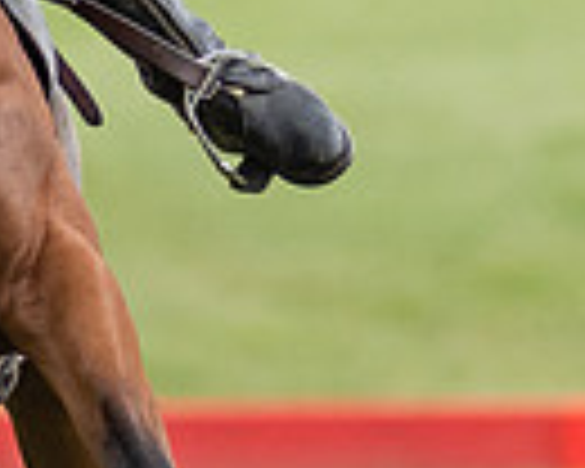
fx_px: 50643
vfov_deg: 0.5
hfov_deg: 0.7
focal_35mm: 2925
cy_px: 70
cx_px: -804
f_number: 2.8
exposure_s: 1/1600
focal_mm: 300
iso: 320
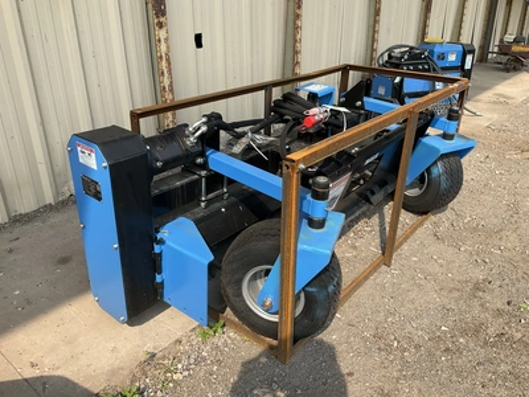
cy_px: 198
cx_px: 264
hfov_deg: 61.7
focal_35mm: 29
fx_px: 443
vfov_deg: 48.2
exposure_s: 1/869
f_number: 1.8
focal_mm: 3
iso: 25
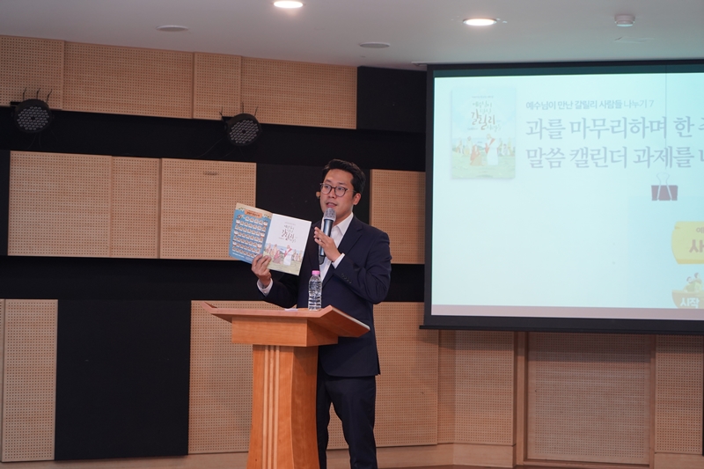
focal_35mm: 70
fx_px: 1369
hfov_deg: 28.8
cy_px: 234
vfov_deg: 19.4
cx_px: 352
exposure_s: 1/160
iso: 1250
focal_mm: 70
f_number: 4
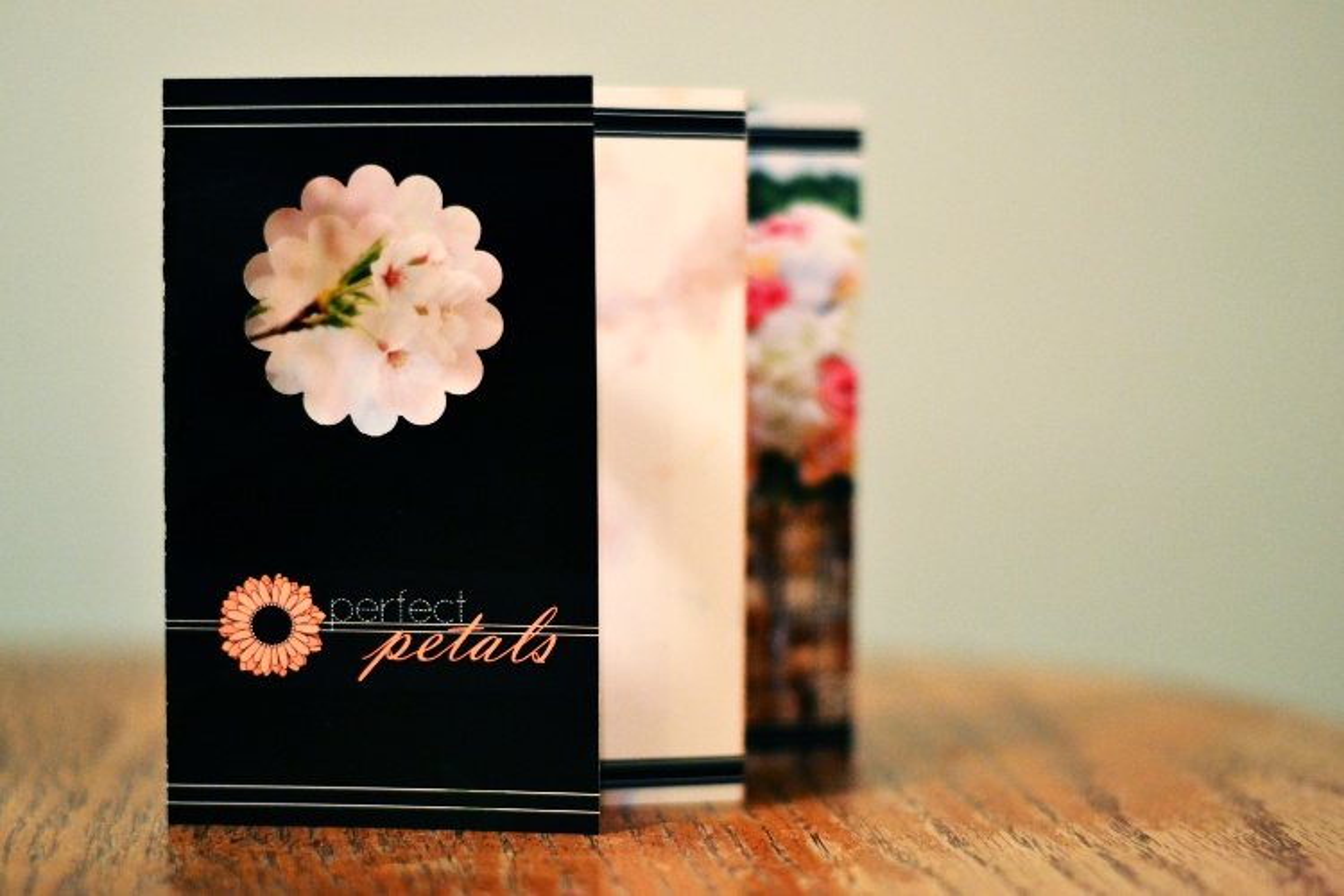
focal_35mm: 75
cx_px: 672
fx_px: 2800
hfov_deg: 27.0
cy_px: 448
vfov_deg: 18.2
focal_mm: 50
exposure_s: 1/60
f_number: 1.8
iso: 1600
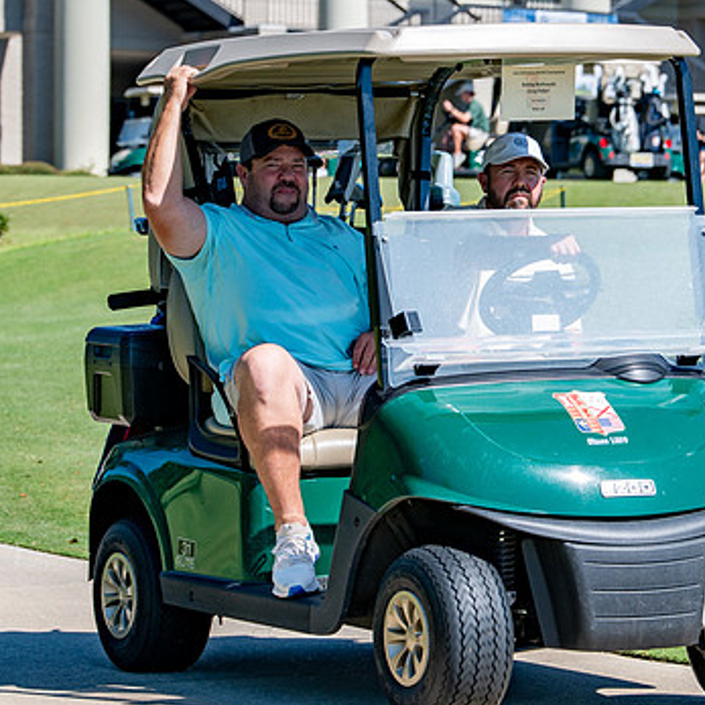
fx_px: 5207
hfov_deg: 7.7
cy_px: 229
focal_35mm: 226
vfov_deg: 7.7
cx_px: 544
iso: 125
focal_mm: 112
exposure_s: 1/640
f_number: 5
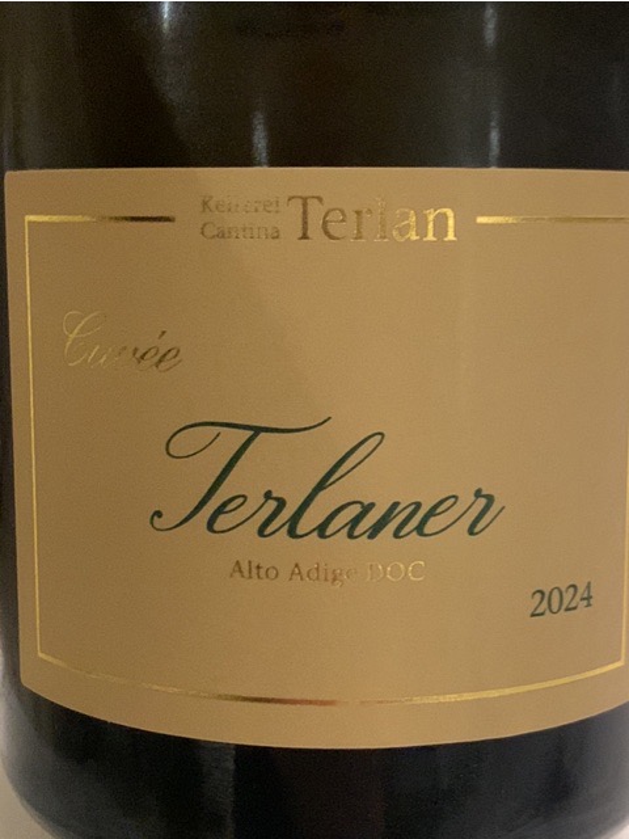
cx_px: 314
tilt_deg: -32.4
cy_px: 420
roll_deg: +4.1
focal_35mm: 27
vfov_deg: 65.3
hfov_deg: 51.4
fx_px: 654
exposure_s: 1/50
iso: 800
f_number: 1.8
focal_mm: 4.25
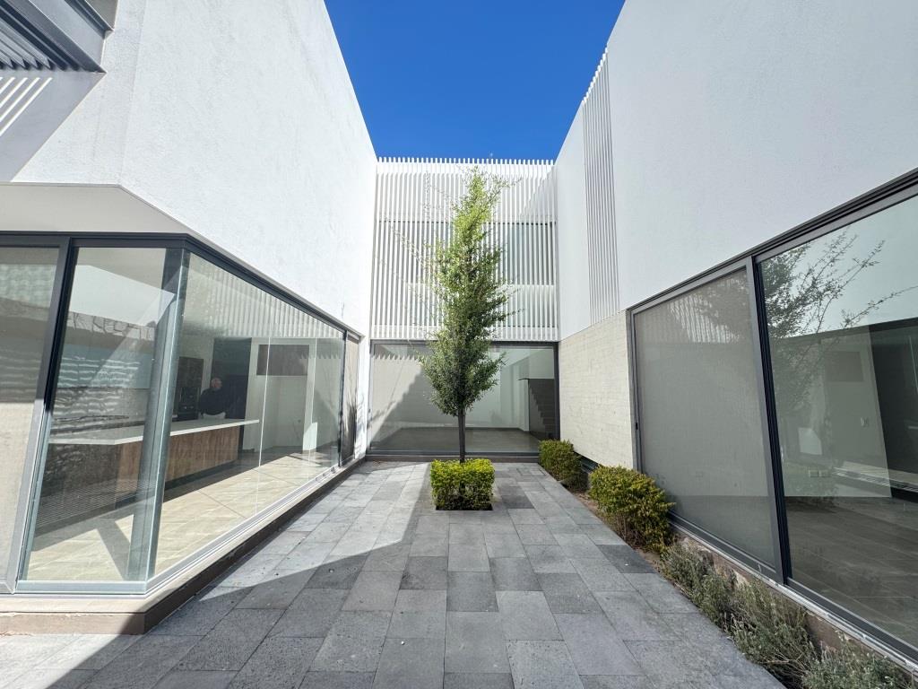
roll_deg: -0.2
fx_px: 371
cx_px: 459
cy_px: 344
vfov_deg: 85.7
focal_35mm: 14
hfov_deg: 102.1
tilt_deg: +7.5
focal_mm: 2.22
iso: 40
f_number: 2.2
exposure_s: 1/327
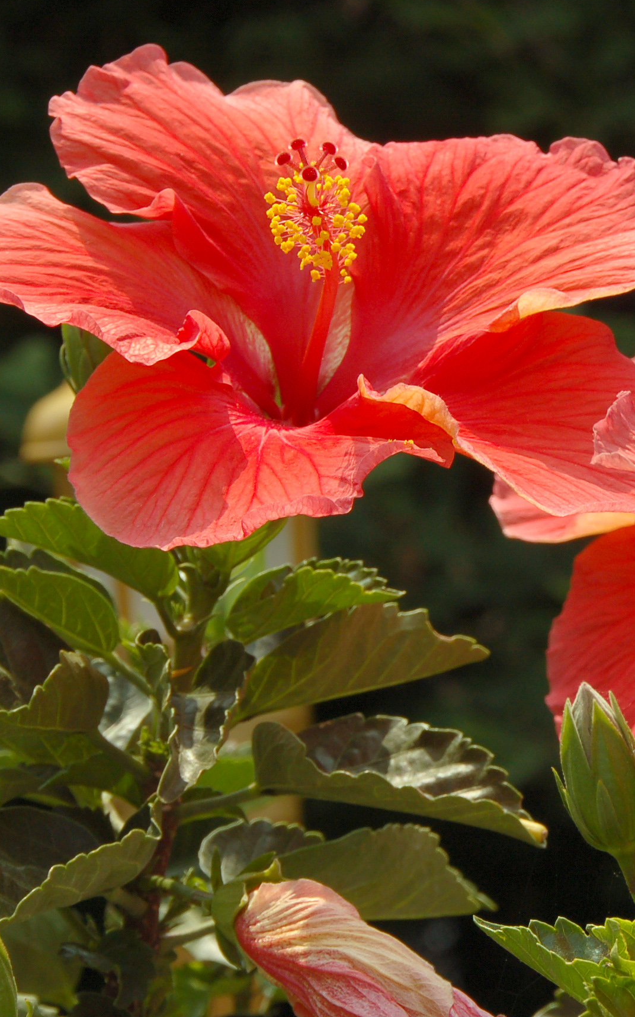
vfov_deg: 8.7
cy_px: 461
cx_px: 707
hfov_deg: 5.4
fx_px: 6675
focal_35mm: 241
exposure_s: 1/160
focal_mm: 90
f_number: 13
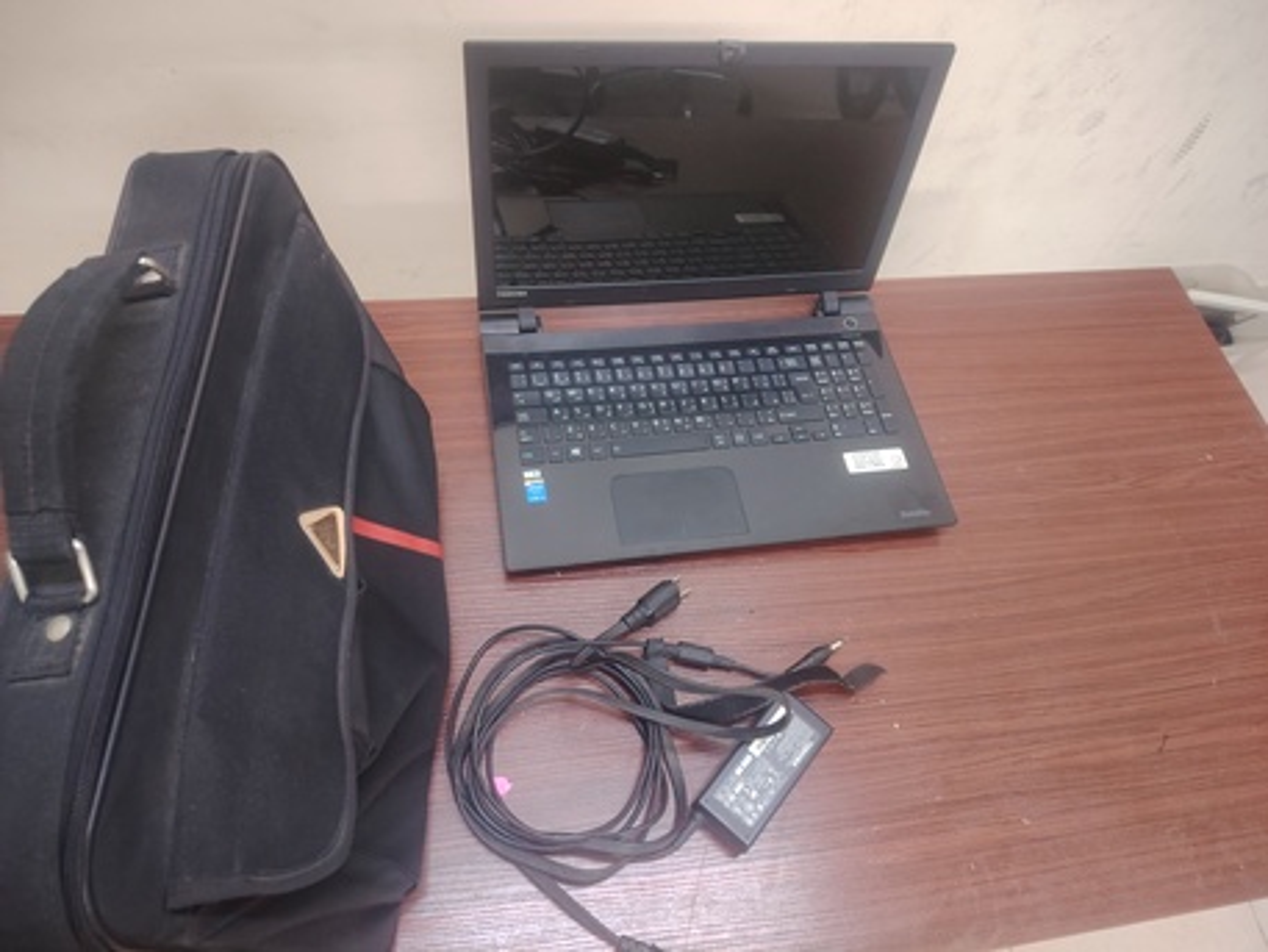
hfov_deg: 71.6
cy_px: 476
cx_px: 634
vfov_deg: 56.8
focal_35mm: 24
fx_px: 879
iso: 3941
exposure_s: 1/25
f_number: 1.75
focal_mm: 5.25
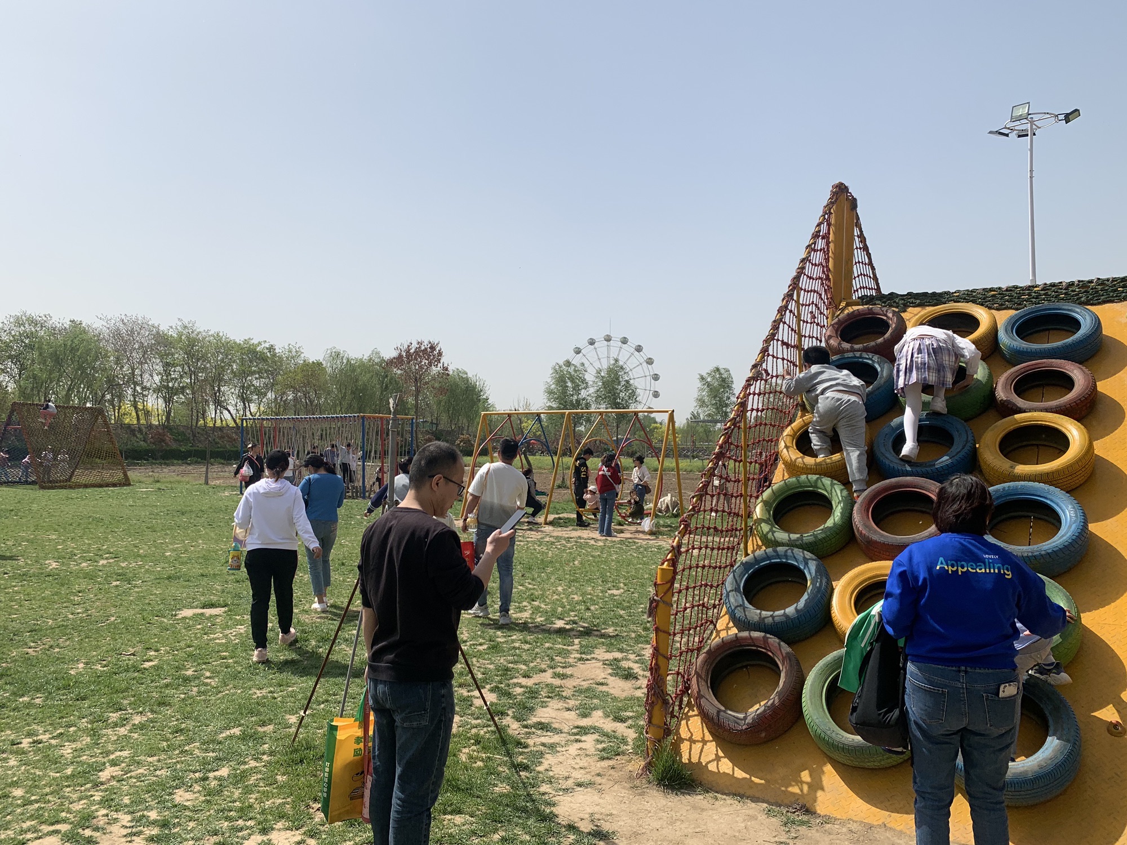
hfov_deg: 67.3
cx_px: 564
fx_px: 846
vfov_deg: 53.1
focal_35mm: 26
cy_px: 422
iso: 25
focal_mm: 4.25
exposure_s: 1/3185
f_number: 1.8
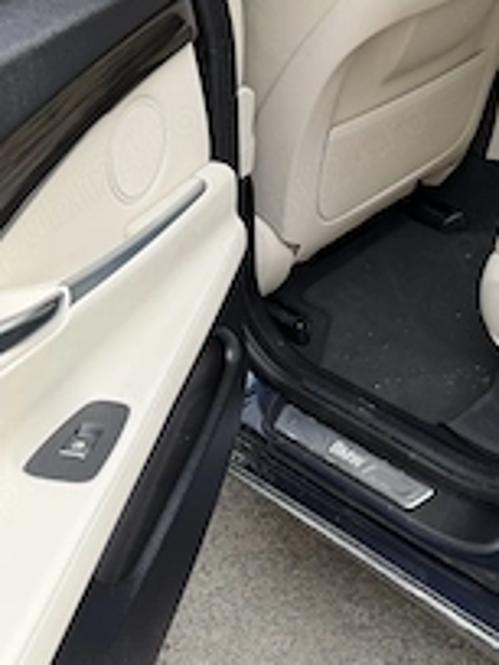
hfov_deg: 29.7
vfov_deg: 40.1
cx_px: 437
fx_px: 903
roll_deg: +1.9
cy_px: 238
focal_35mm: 47
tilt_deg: -30.6
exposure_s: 1/166
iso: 64
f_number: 1.78
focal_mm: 6.76
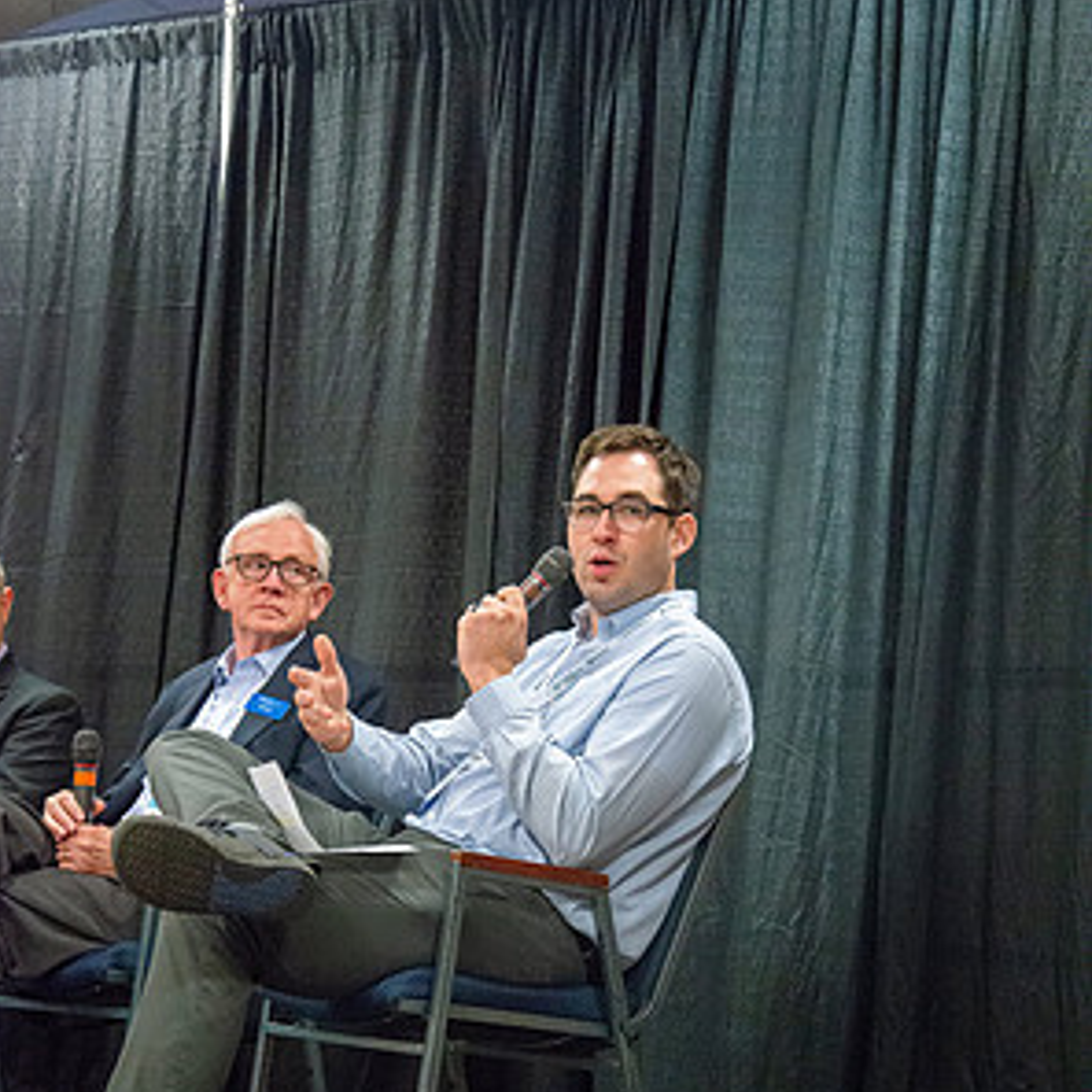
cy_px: 764
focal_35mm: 80
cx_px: 542
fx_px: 2855
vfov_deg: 21.5
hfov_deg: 21.7
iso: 6400
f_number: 4.5
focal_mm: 62
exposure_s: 1/200
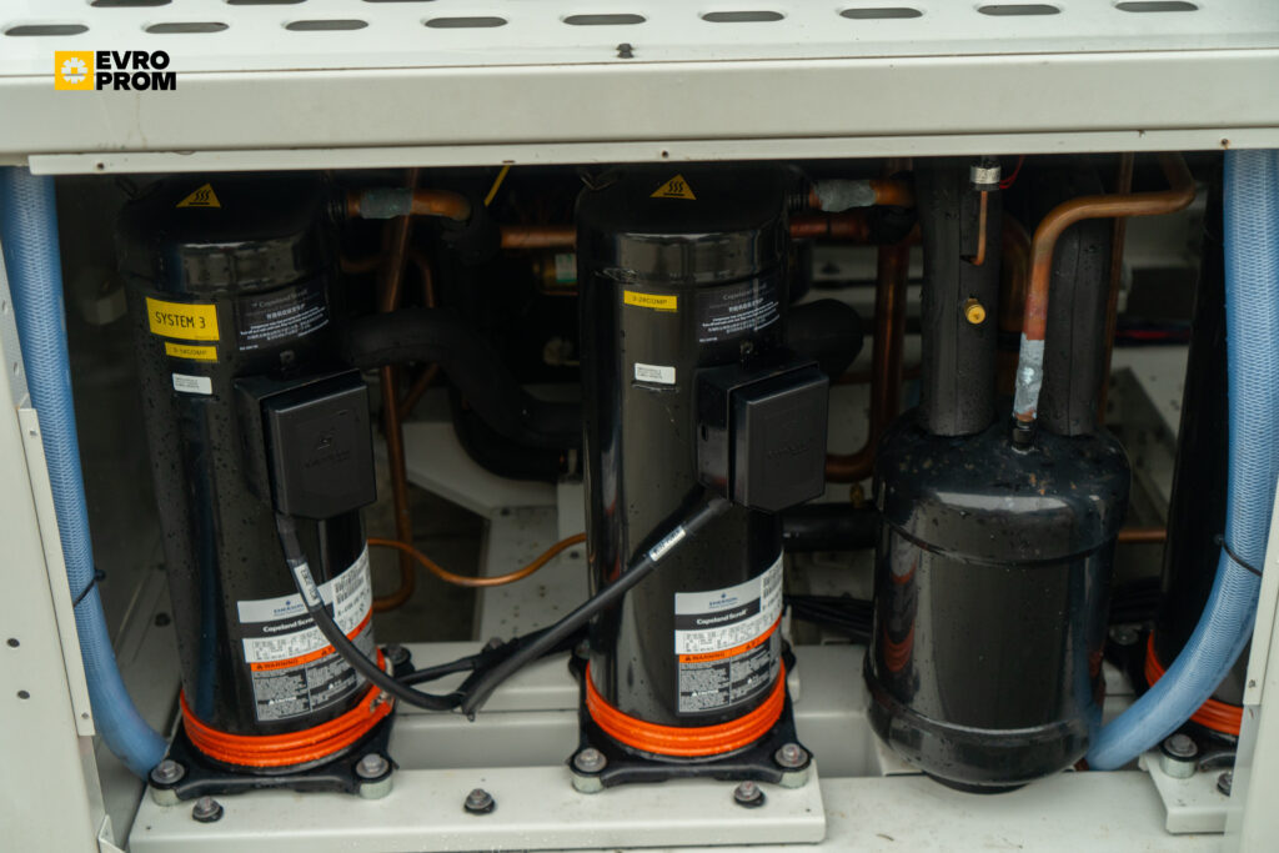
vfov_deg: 28.1
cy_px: 426
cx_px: 640
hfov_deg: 41.1
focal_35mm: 48
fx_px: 1705
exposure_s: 1/50
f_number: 4
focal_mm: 48
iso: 640
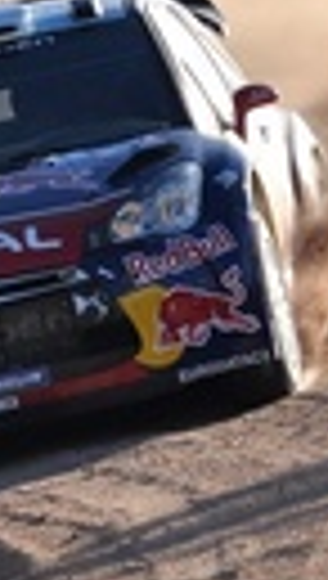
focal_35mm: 970
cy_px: 247
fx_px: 14930
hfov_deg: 1.3
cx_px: -72
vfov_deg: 2.2
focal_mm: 200
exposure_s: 1/640
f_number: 6.3
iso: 400
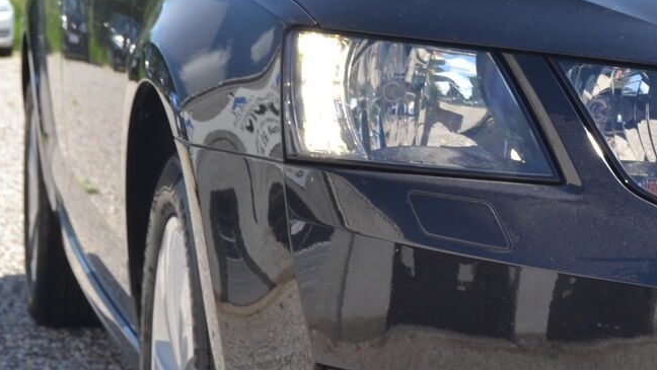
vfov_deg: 10.0
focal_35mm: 121
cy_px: 144
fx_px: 2109
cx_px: 770
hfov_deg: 17.0
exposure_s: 1/200
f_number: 7.1
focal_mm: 26
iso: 100
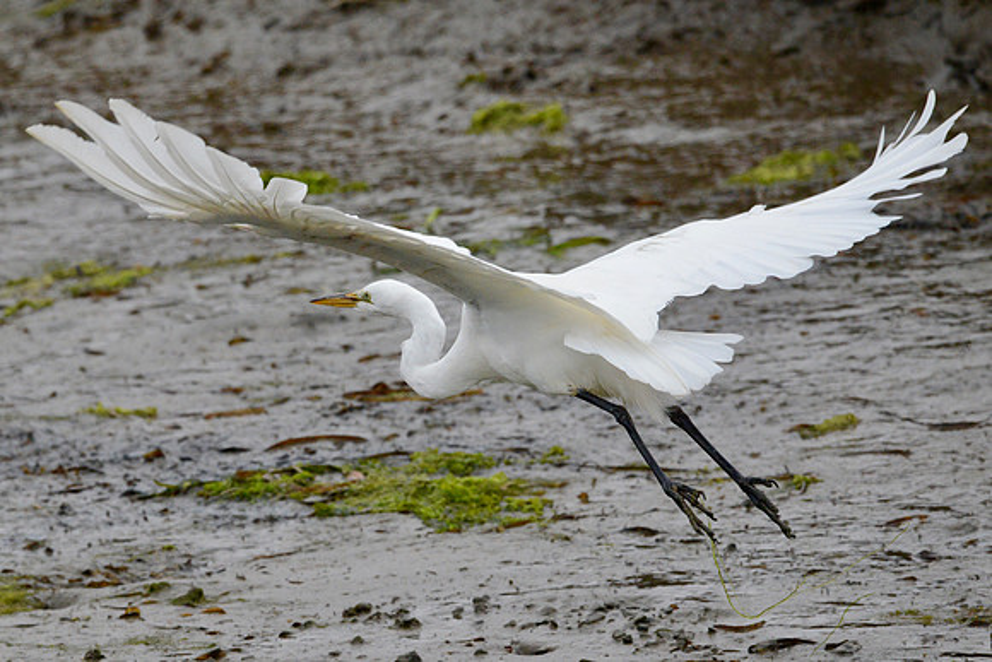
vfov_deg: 2.3
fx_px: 16536
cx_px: 496
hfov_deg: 3.4
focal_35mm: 600
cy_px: 331
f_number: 8
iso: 3200
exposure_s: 1/2500
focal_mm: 600
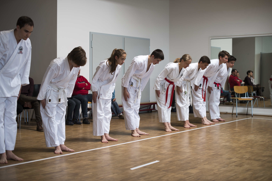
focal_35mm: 51
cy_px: 89
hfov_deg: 38.9
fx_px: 385
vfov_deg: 26.5
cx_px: 135
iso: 100
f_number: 2.8
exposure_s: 1/320
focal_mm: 50
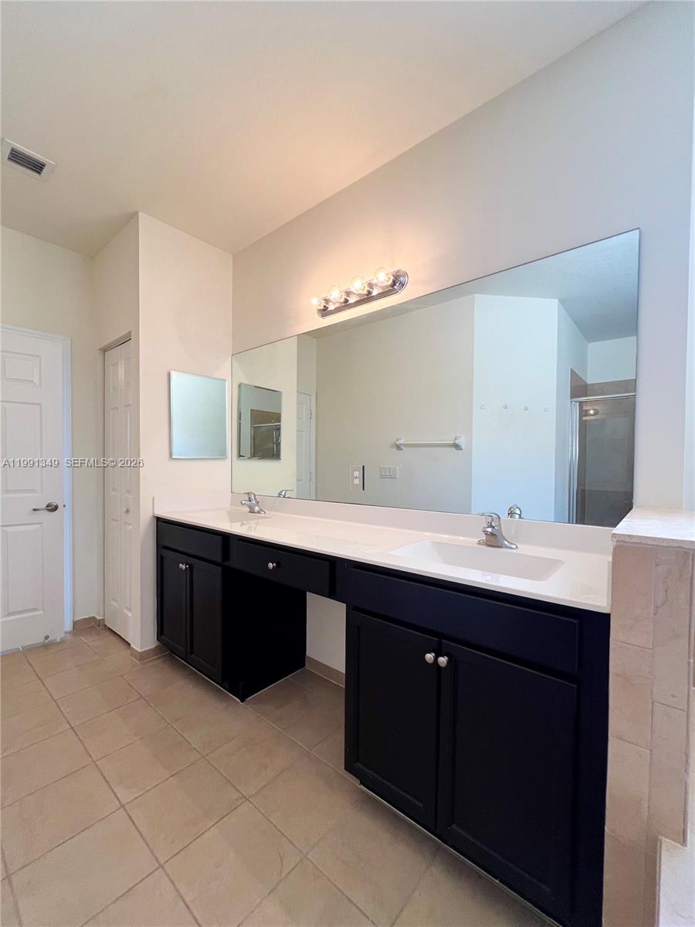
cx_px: 348
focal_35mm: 13
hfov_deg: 89.9
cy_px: 464
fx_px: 348
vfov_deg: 106.2
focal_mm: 1.57
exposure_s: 1/120
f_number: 1.8
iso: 100
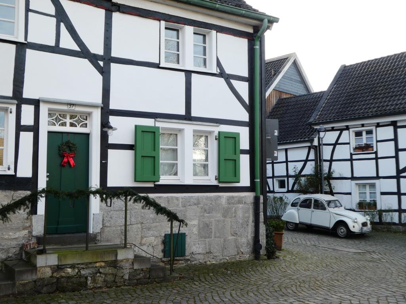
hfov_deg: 50.1
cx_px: 203
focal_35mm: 37
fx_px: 434
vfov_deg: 38.7
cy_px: 152
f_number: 3.7
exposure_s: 1/125
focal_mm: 6.7
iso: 80
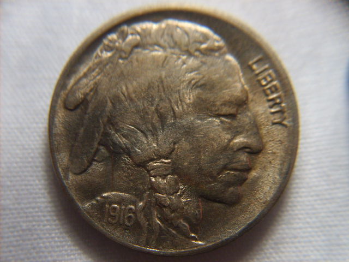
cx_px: 174
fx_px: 353
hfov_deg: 52.6
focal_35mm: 35
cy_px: 131
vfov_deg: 40.7
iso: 93
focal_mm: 5.8
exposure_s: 1/30
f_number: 2.8
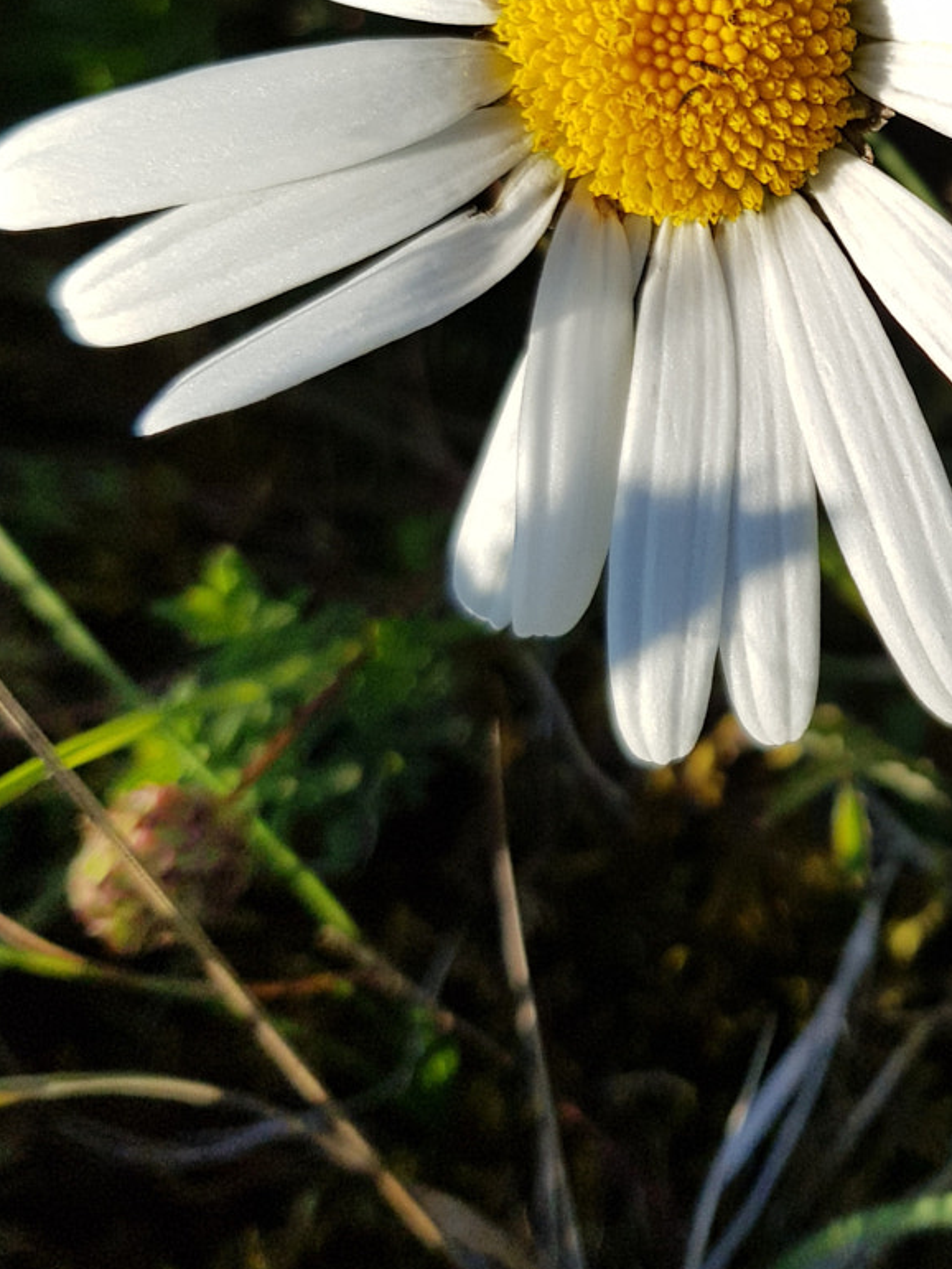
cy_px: 292
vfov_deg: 34.6
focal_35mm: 54
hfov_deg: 25.9
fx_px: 1979
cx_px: 919
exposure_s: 1/1692
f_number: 1.7
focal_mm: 4.2
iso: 40
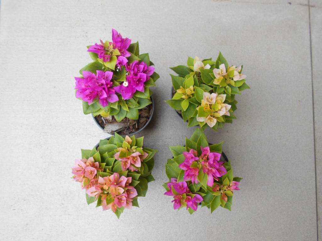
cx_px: 161
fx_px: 279
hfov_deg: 60.0
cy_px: 120
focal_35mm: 30
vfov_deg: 46.8
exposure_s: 1/50
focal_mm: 5.1
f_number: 3.4
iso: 80
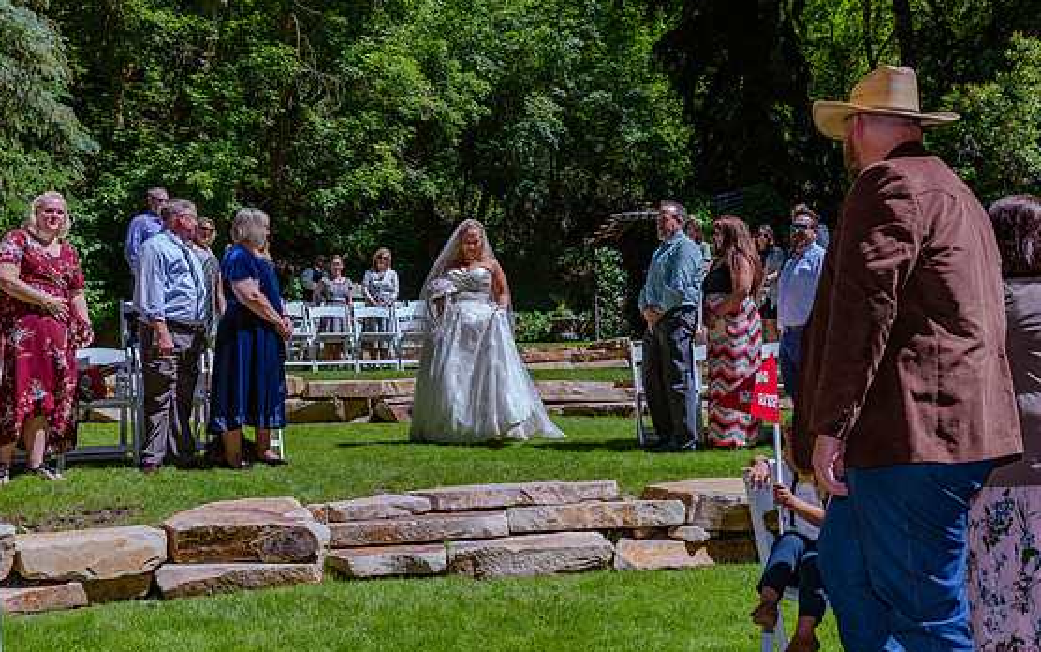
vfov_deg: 34.4
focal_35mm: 37
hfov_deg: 52.7
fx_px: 1050
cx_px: 518
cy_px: 296
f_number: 6.3
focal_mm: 34
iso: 160
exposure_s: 1/500
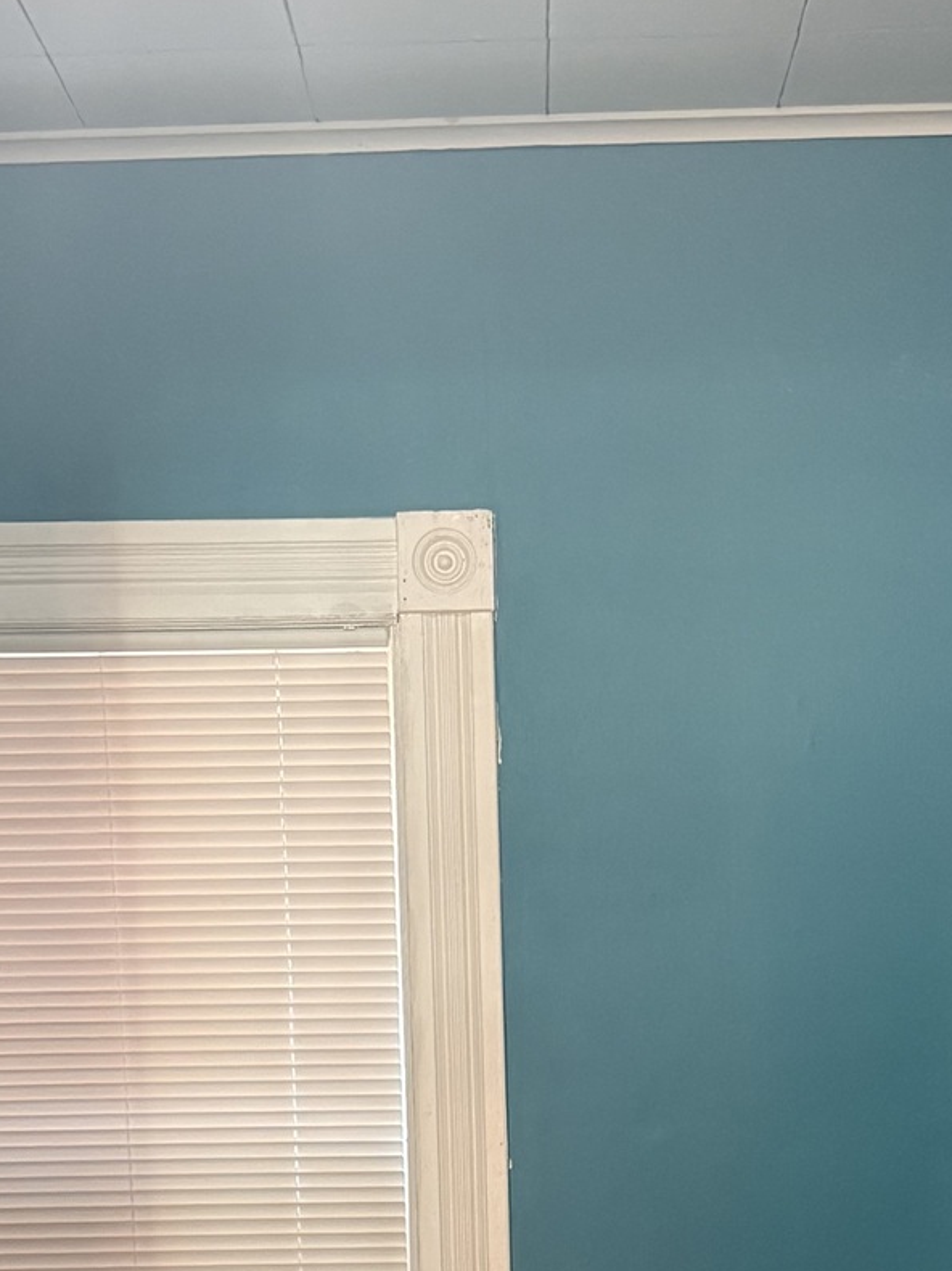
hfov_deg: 21.0
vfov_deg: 26.3
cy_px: 1279
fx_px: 2568
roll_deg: +1.6
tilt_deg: -2.7
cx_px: 526
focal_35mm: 70
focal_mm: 6.76
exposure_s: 1/51
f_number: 1.78
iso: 800
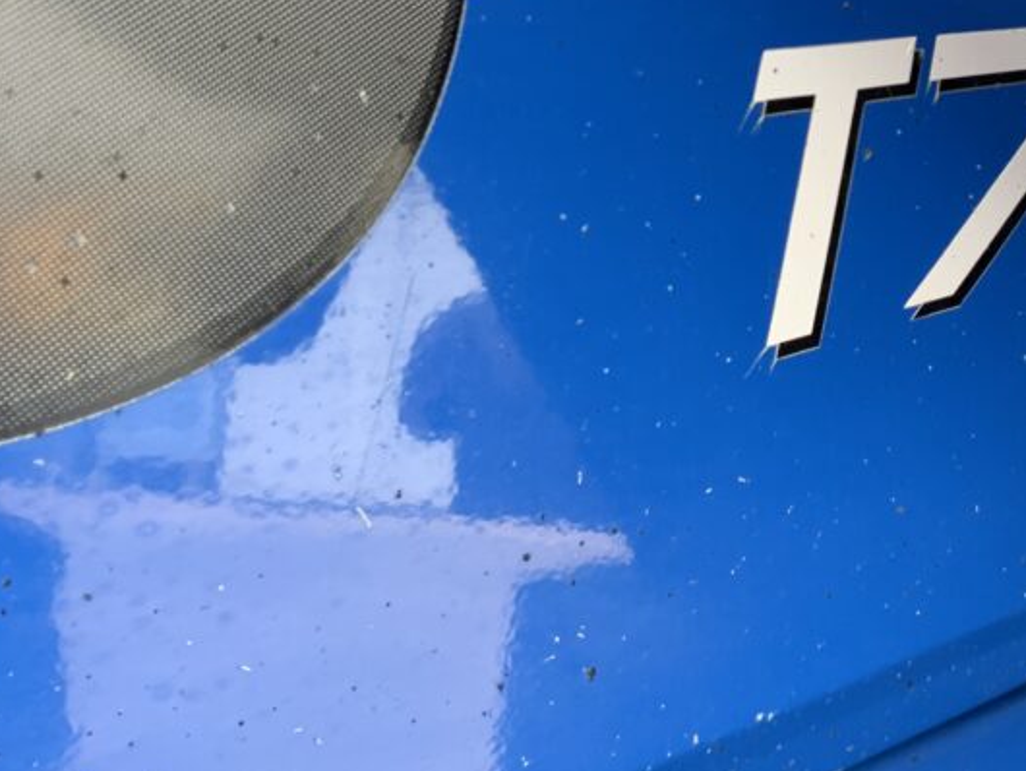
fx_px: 1661
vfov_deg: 25.7
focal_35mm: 56
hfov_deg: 32.4
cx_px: 947
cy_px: 165
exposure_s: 1/122
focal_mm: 3
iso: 20
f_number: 1.8
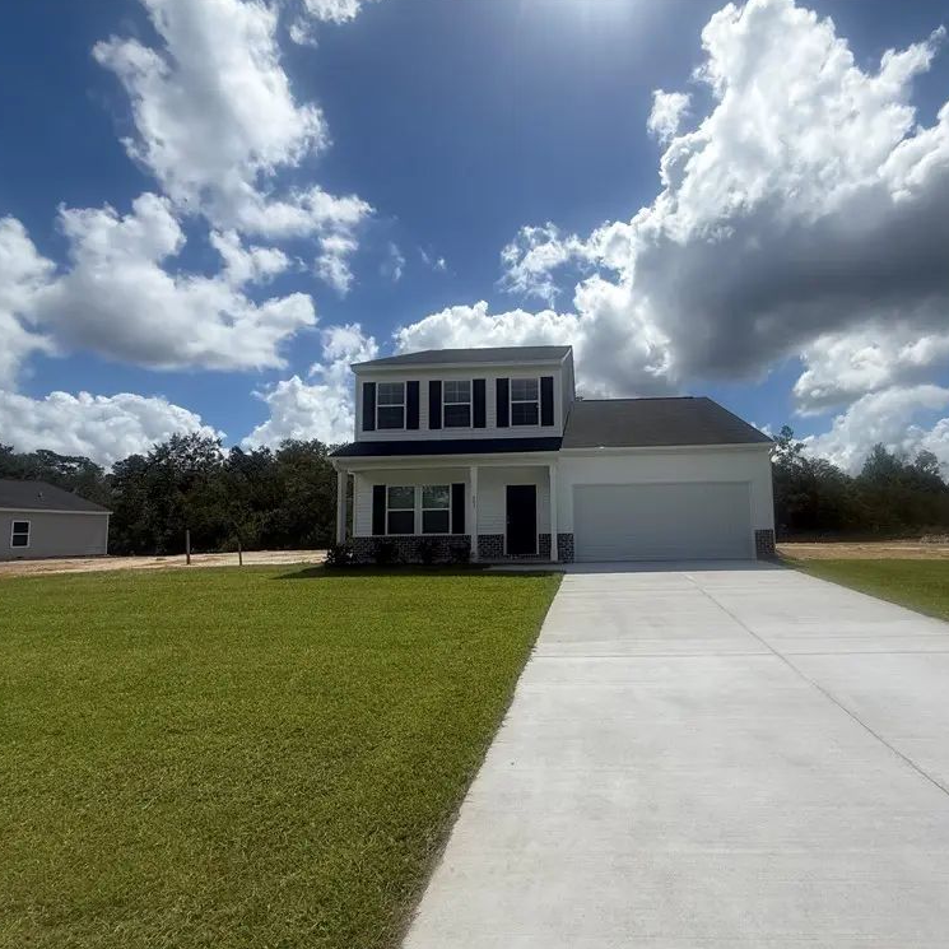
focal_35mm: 17
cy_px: 483
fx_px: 527
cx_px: 574
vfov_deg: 84.0
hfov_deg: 82.8
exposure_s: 1/5155
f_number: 2.2
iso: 50
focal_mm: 2.22
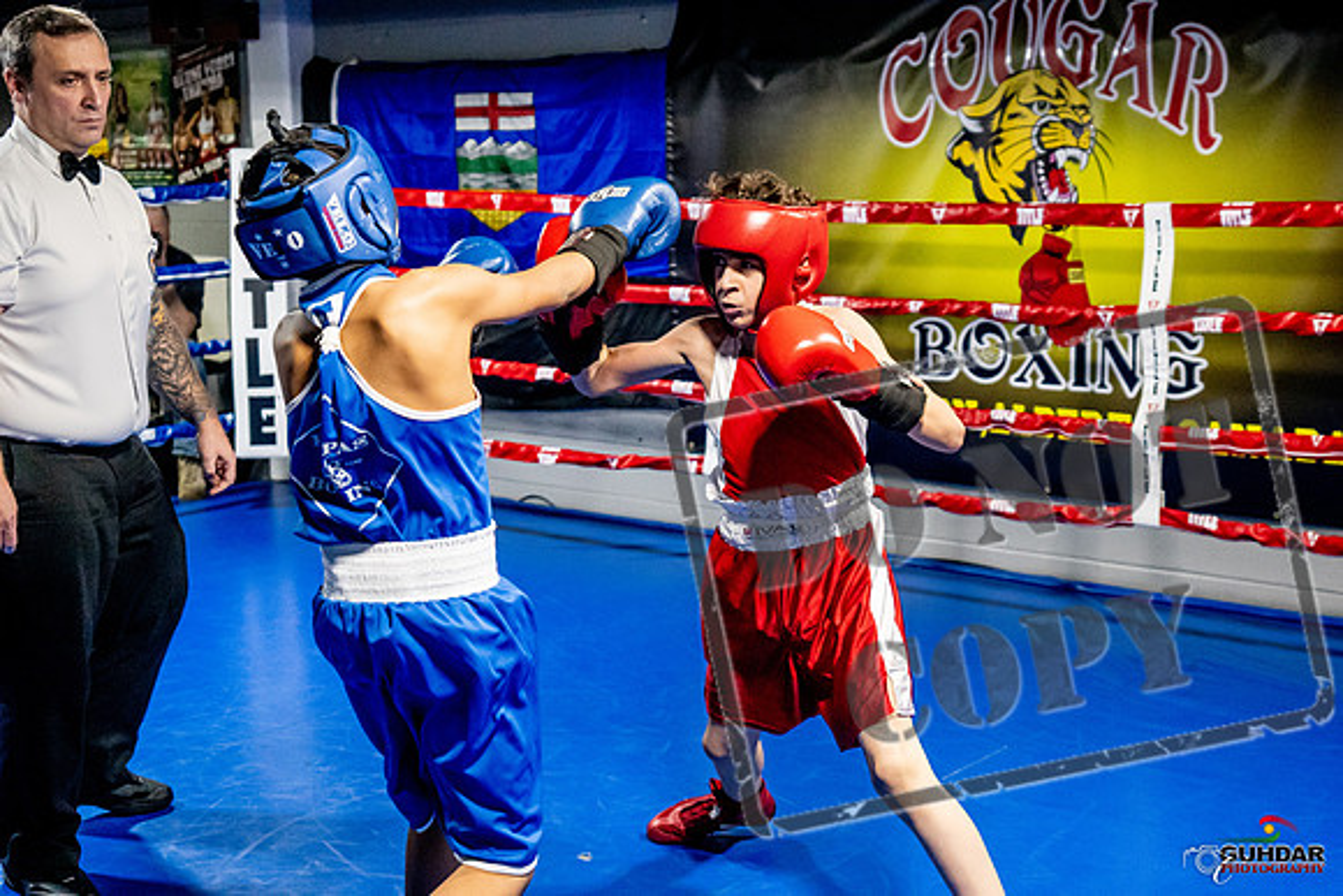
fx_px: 1940
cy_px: 448
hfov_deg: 38.2
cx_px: 672
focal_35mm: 52
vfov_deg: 26.0
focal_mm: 35
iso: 5000
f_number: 2.8
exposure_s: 1/800
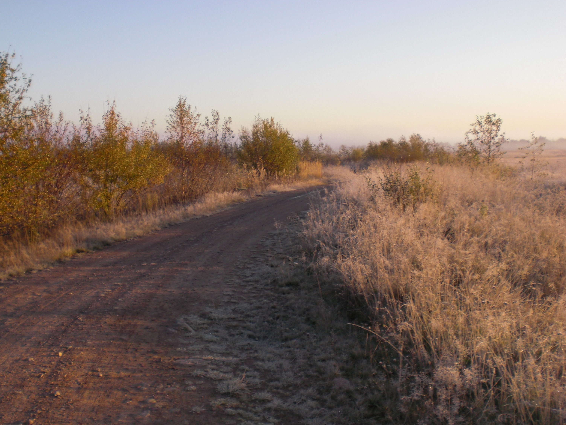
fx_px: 670
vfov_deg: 35.1
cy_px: 209
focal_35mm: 41
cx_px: 271
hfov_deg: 45.8
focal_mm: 6.3
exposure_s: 1/320
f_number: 3.1
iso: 64
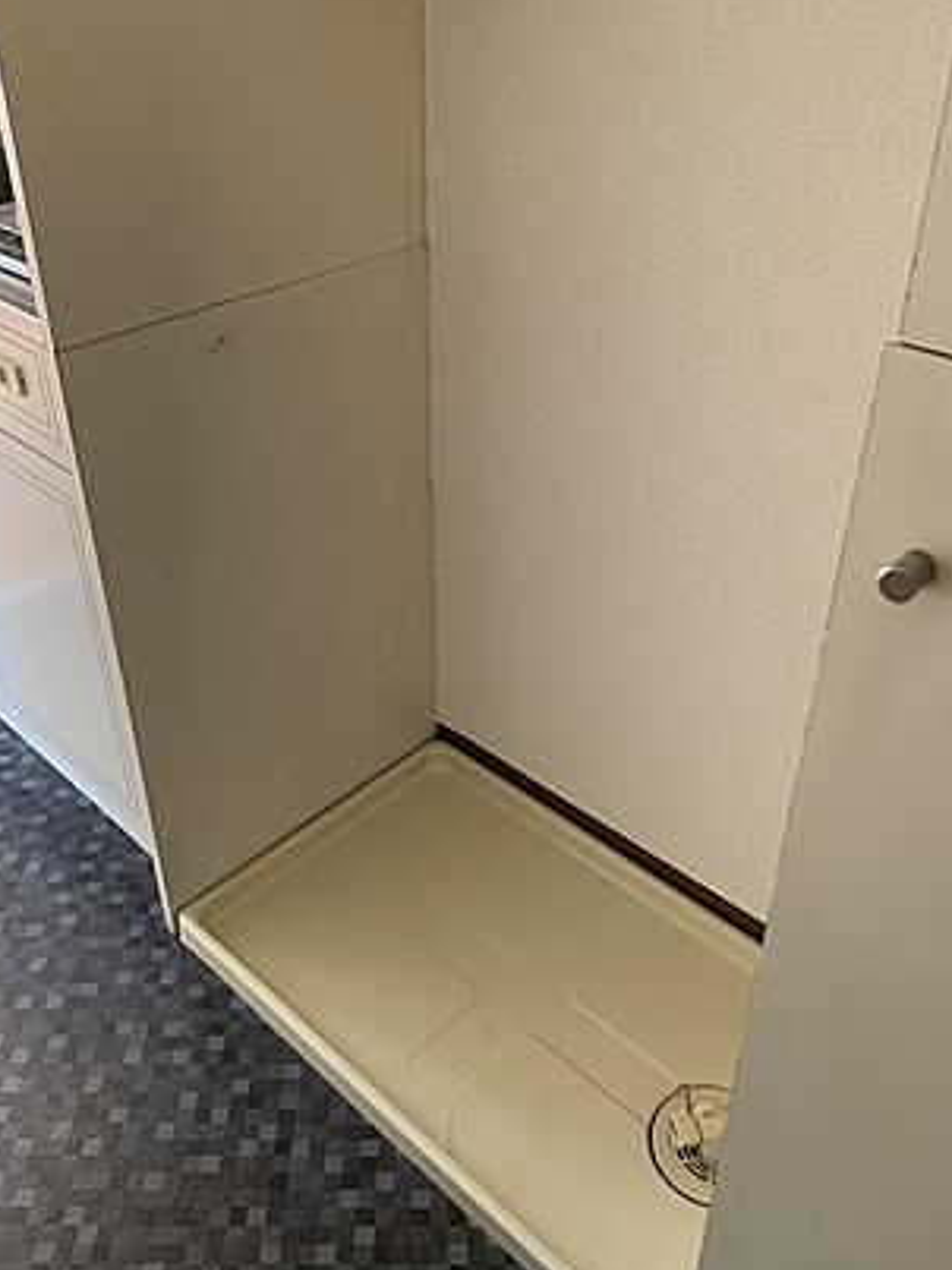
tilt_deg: -31.7
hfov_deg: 45.4
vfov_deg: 58.3
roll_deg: +0.9
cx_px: 438
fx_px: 1137
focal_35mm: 31
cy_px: 605
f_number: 1.8
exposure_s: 1/60
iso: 250
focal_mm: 4.25
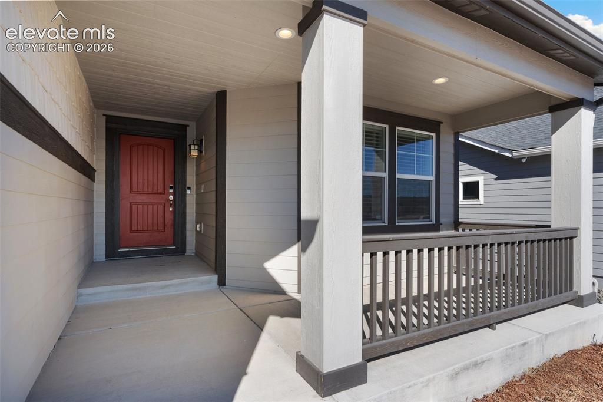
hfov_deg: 90.0
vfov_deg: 67.3
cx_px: 302
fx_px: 301
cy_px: 201
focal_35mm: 18
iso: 160
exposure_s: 1/8
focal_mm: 18
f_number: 11
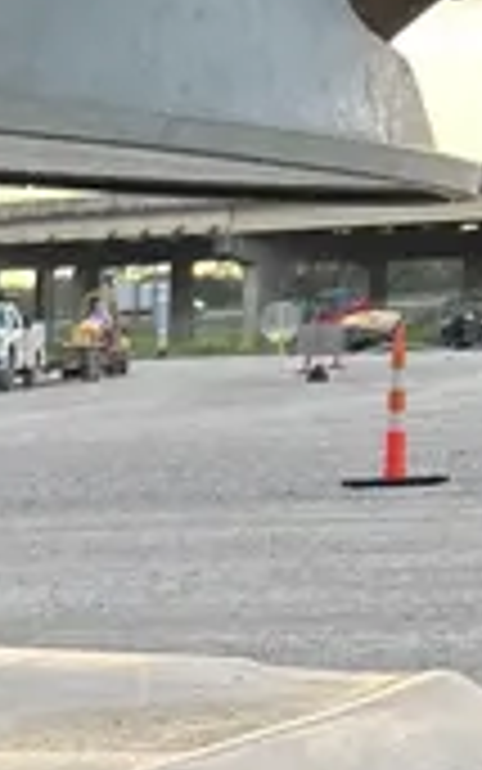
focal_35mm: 118
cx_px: -446
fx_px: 2478
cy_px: 1110
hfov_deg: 10.3
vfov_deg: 16.3
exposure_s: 1/347
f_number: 1.5
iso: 50
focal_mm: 5.7
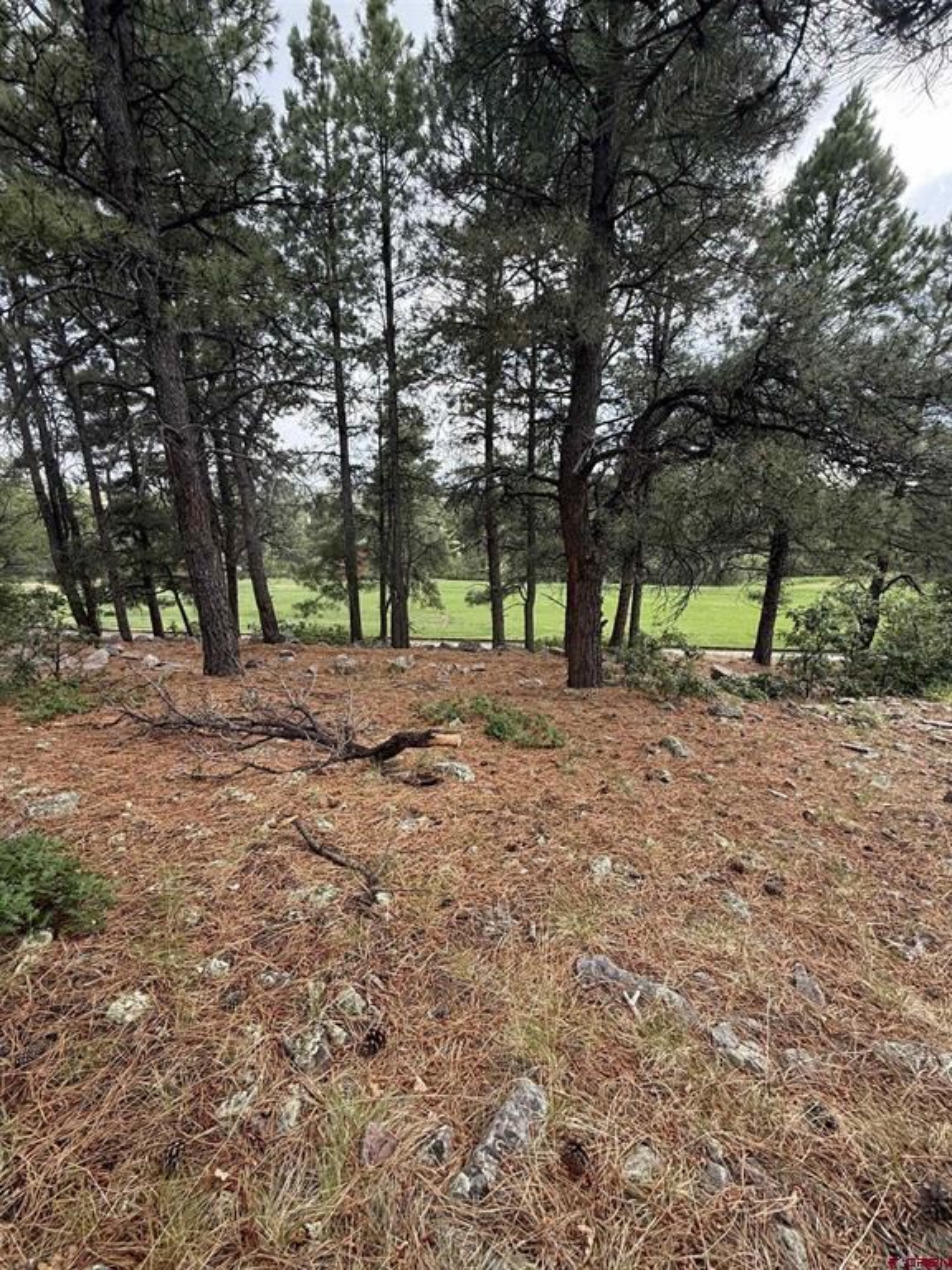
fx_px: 513
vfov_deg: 102.1
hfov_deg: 85.7
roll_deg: -0.6
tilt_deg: -15.2
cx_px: 476
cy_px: 635
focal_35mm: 14
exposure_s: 1/201
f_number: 2.2
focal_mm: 2.22
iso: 64
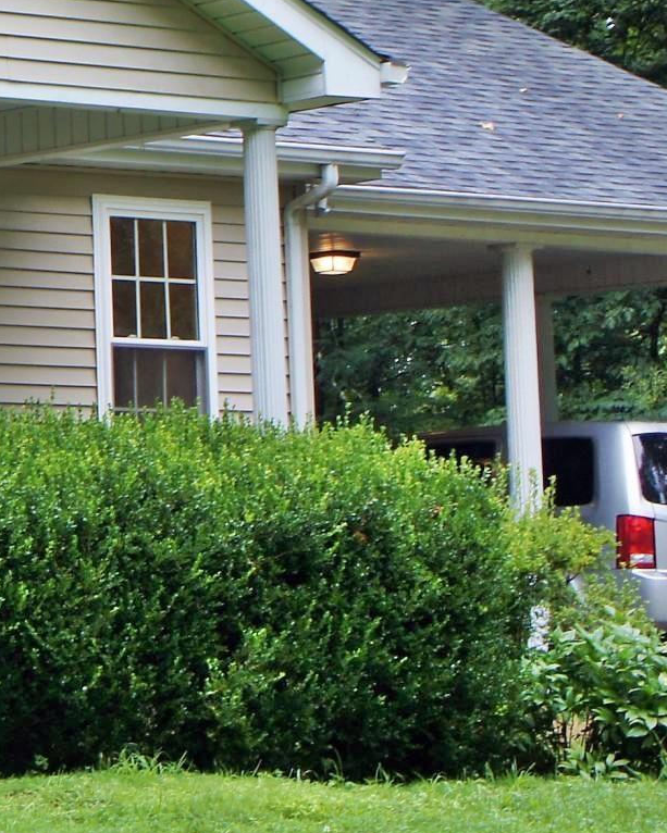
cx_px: -582
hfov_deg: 9.8
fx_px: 3672
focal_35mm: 149
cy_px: 89
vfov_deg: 12.8
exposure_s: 1/100
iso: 200
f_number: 5.6
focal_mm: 27
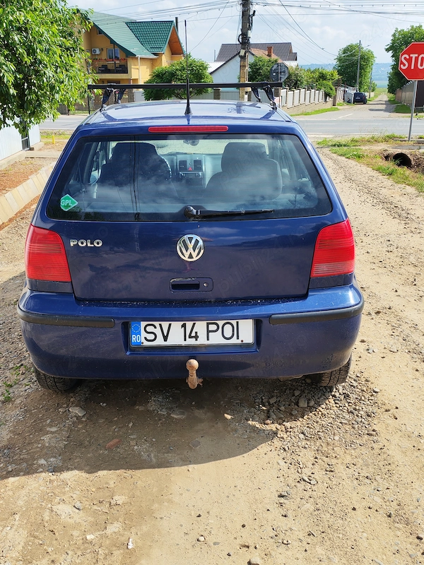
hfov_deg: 38.7
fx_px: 604
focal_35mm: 37
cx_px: 212
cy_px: 282
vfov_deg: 50.1
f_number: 1.9
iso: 50
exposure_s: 1/700
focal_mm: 6.12
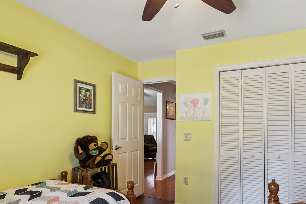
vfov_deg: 56.3
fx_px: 187
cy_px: 132
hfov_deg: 78.2
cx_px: 174
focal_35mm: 22
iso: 100
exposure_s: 1/13
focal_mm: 10
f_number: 2.8
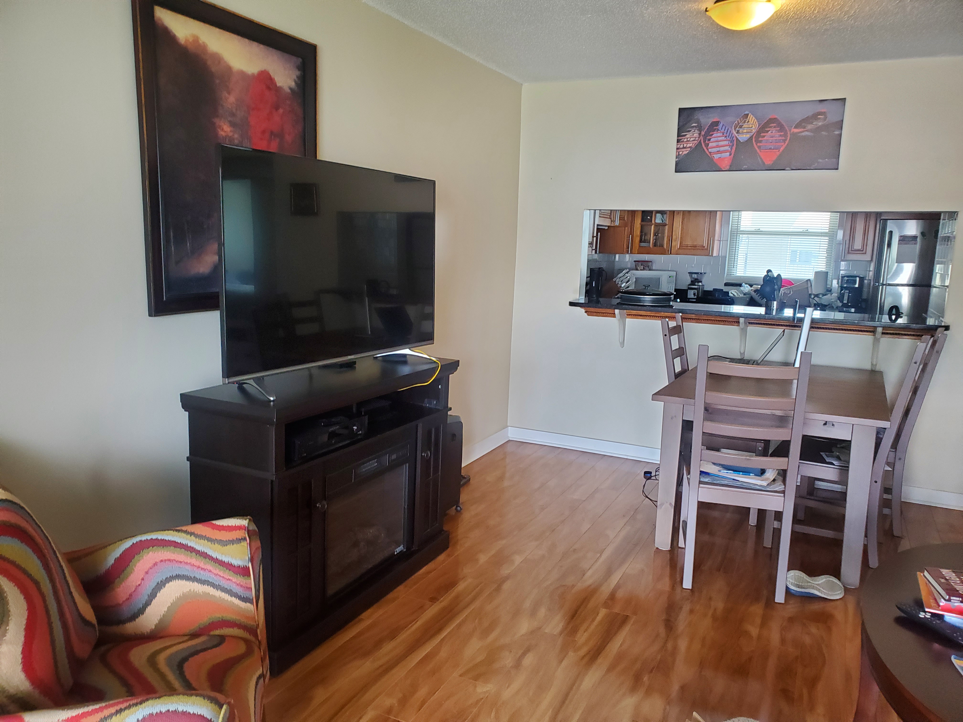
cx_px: 482
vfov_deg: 53.1
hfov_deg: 67.3
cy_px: 361
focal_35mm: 26
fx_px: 723
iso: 320
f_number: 2.4
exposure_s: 1/40
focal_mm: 4.3
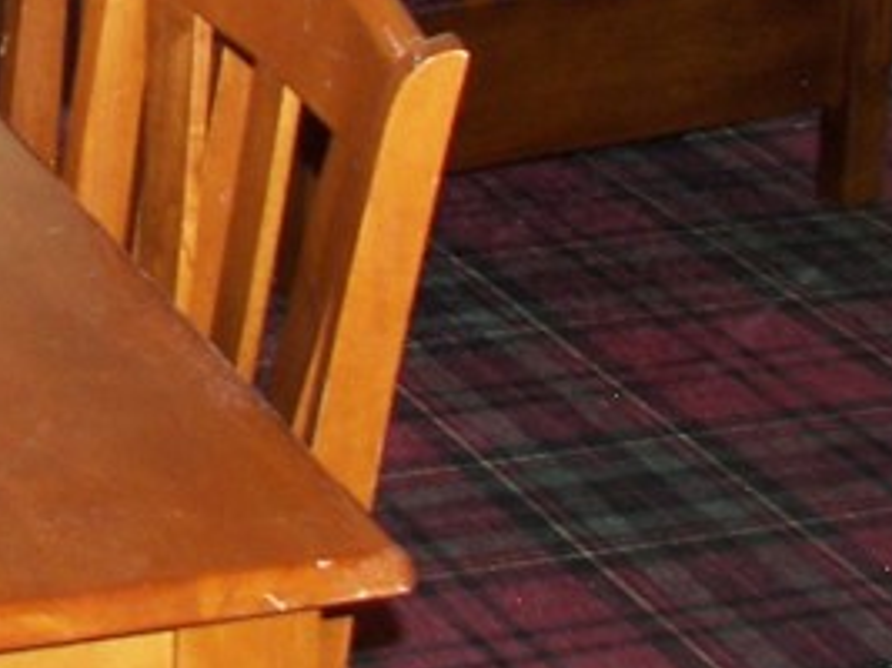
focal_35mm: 138
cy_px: -150
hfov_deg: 13.5
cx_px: -444
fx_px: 3554
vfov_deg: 10.5
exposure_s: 1/30
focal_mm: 6
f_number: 2.8
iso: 100
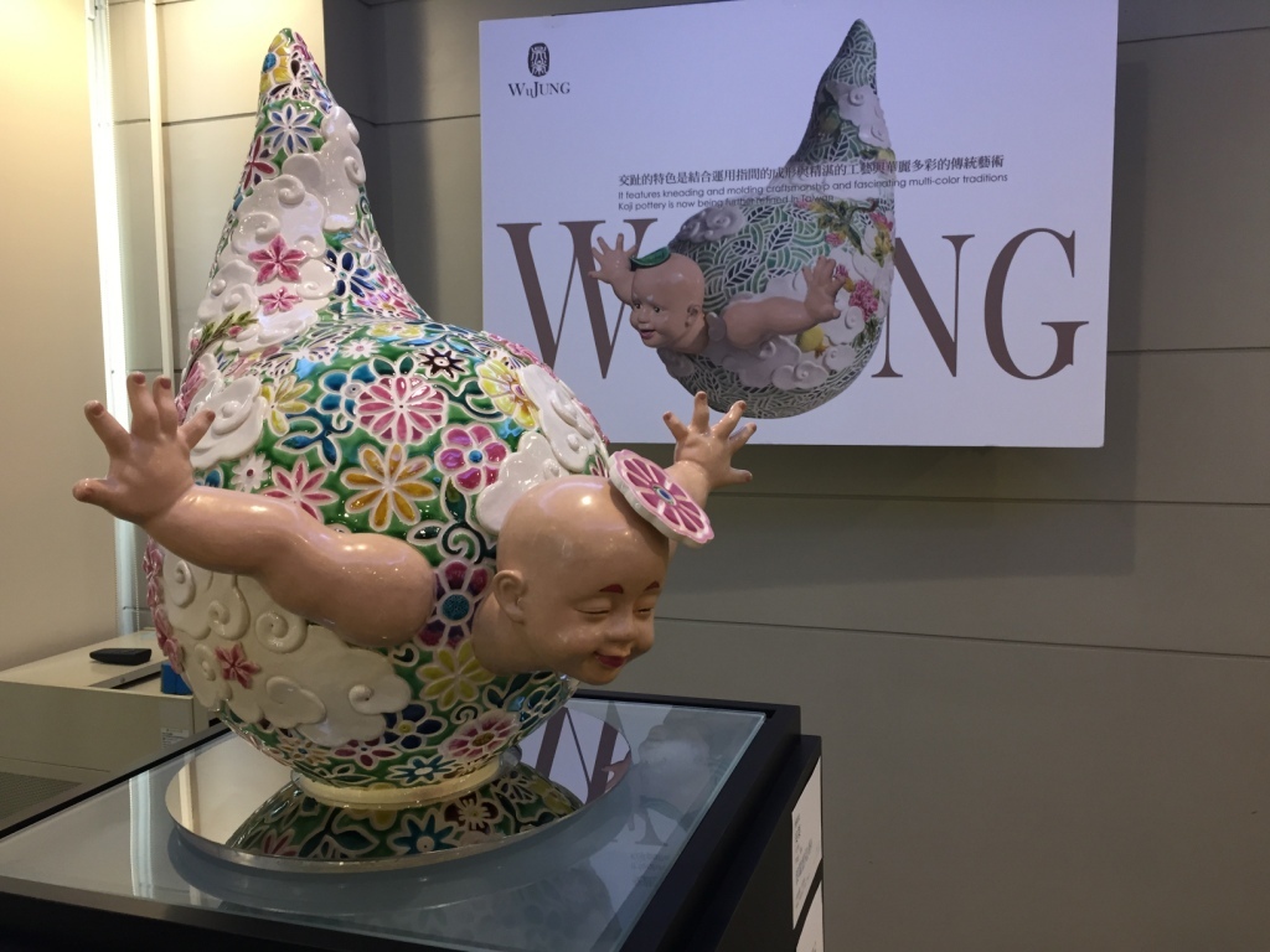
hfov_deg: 61.7
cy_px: 476
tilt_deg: -3.8
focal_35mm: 29
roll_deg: -0.6
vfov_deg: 48.2
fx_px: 1064
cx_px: 635
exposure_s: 1/33
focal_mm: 4.15
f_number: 2.2
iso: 100
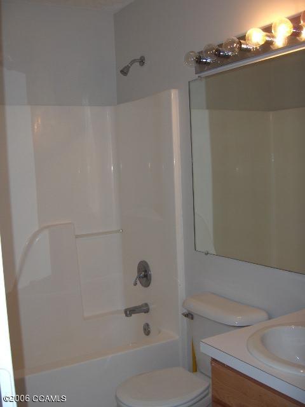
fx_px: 458
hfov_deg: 36.8
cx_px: 152
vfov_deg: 47.9
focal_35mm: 39
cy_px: 204
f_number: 2.8
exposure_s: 1/60
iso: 100
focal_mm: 8
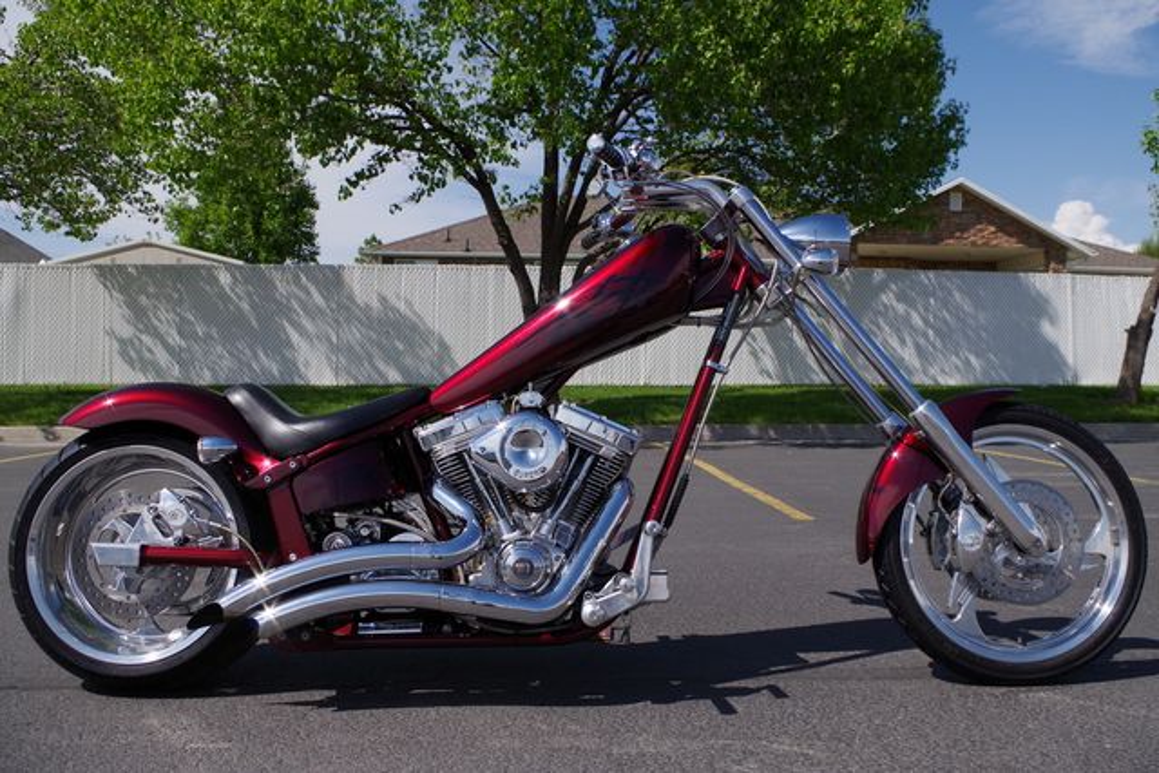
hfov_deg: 60.3
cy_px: 386
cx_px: 580
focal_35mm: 31
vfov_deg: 42.3
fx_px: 998
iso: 200
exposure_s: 1/500
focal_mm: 21.25
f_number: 9
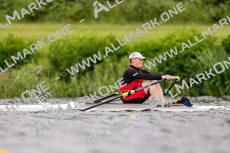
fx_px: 5747
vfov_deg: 1.5
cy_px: 76
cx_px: 115
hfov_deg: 2.3
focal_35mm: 900
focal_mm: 600
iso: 800
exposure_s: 1/2500
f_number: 4
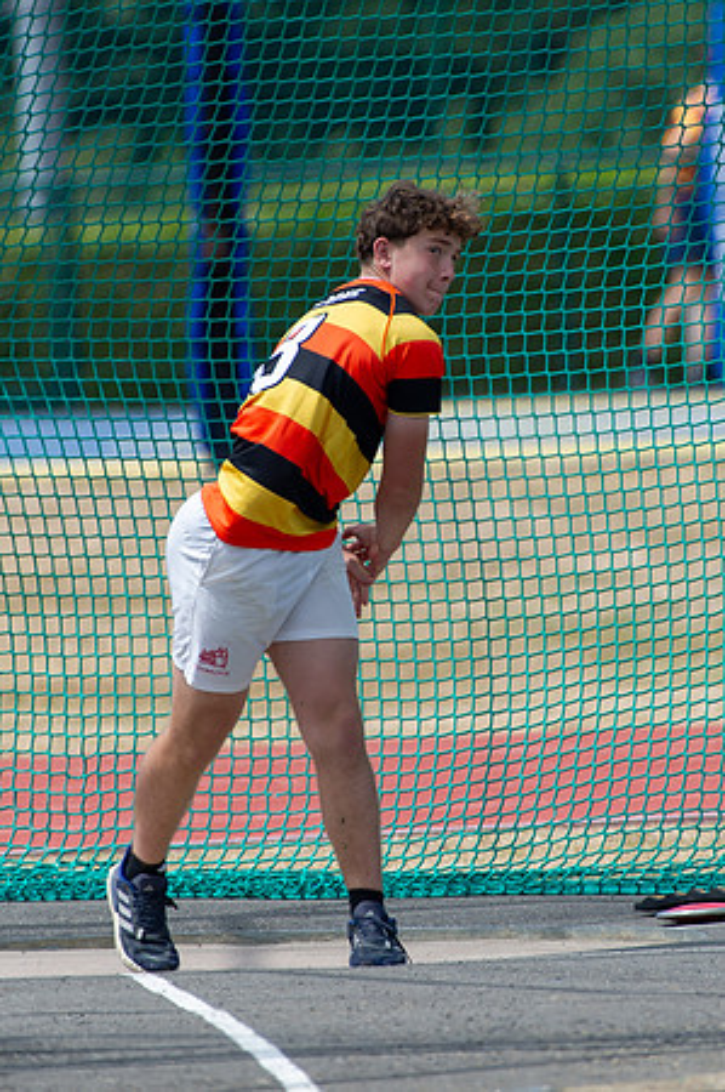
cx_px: 466
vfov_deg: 2.3
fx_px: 27201
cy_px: 510
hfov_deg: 1.5
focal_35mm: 898
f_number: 5.6
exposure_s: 1/800
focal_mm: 500
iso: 250
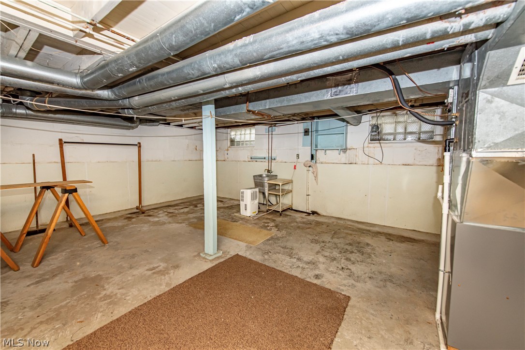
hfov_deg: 104.3
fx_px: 204
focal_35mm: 14
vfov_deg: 81.2
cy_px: 175
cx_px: 262
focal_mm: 14
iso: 1600
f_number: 7.1
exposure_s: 1/60
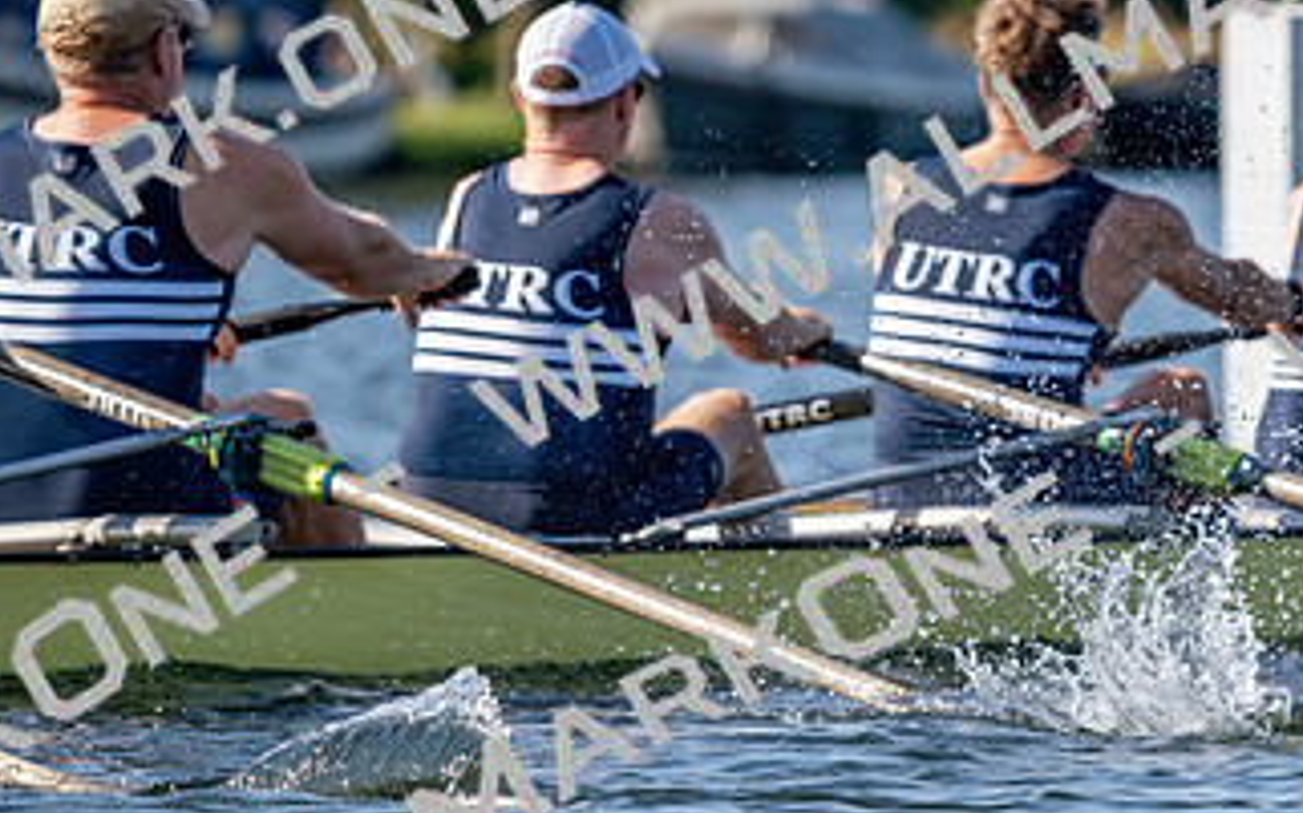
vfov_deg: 2.0
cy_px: 459
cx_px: 971
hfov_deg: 3.2
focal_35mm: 664
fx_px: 23571
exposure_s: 1/1600
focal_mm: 362
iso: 320
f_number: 6.3
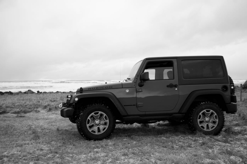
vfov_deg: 39.9
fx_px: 226
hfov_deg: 57.3
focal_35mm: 33
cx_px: 124
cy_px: 82
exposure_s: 1/30
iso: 250
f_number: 4.5
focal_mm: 22
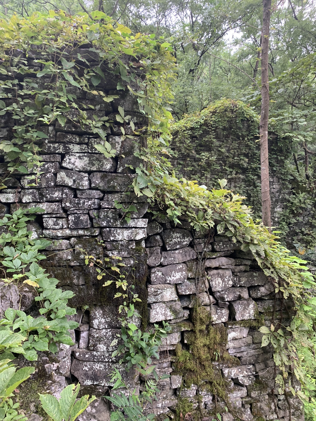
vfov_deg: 67.3
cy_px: 210
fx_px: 316
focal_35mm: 26
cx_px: 158
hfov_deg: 53.1
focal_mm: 4.25
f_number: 1.8
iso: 100
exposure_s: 1/62
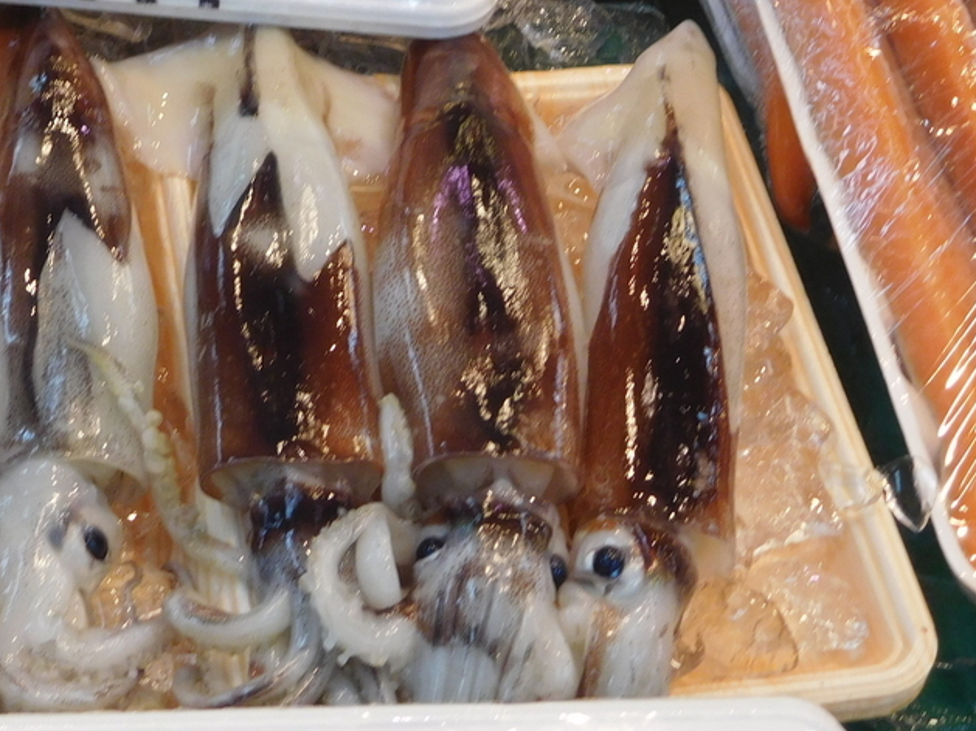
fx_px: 2959
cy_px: 278
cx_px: 332
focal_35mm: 105
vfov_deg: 14.1
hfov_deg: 18.7
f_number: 4.2
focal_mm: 9.8
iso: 200
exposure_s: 1/30
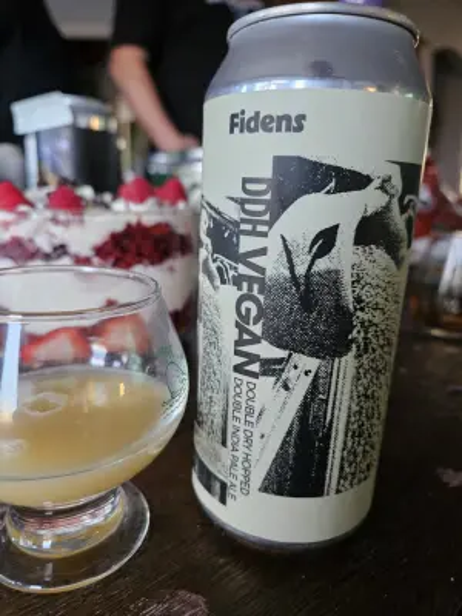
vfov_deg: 73.9
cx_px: 231
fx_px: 409
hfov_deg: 58.9
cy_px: 308
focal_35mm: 23
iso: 800
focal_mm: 5.4
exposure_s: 1/60
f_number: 1.8
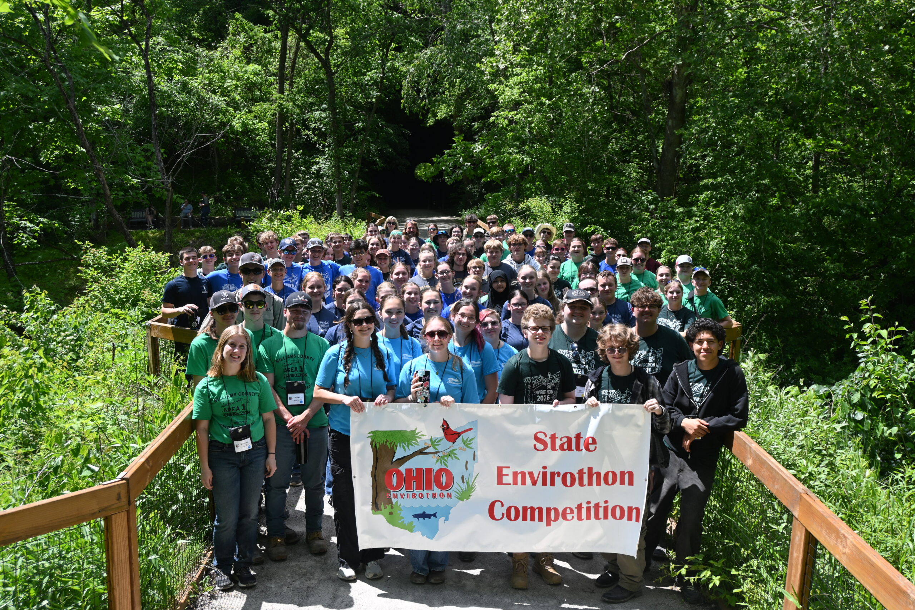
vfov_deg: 36.9
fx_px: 915
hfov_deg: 53.1
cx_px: 458
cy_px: 305
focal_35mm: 36
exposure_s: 1/250
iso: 100
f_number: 5.6
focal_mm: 24
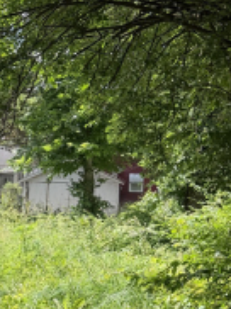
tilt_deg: -1.4
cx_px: -185
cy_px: 194
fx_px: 785
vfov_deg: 22.2
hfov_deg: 14.7
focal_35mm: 88
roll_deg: -2.7
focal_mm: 6.76
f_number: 1.78
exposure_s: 1/1271
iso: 80
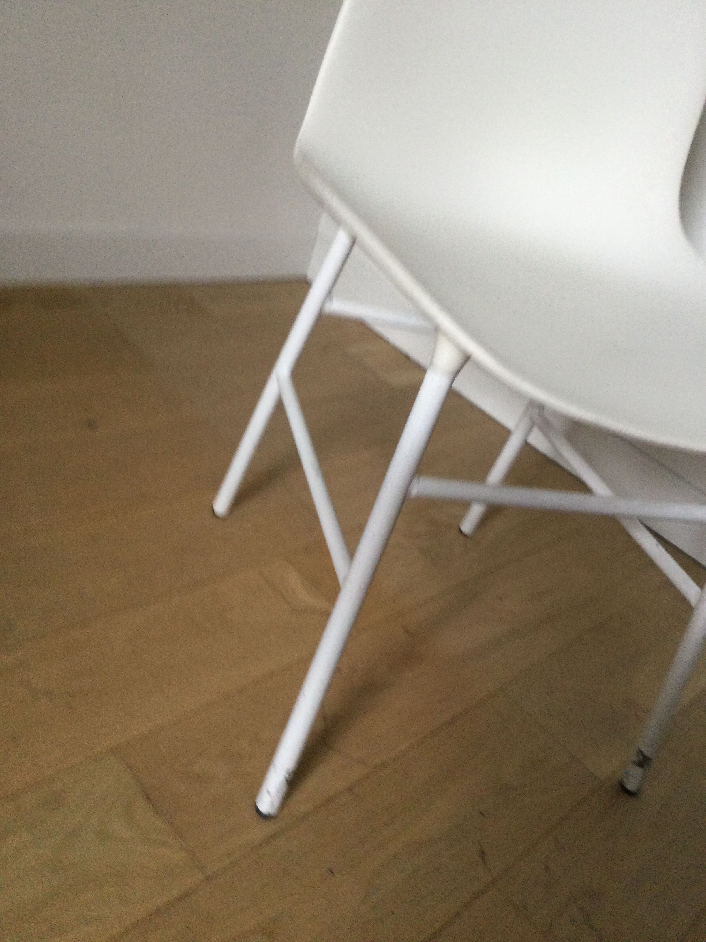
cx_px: 353
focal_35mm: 31
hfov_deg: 45.4
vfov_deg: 58.4
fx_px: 843
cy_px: 471
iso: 160
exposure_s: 1/33
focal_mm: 3.3
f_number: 2.4
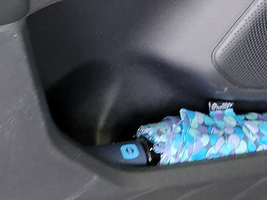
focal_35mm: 94
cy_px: -97
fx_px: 724
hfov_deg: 20.4
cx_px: 20
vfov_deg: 14.7
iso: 200
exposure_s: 1/59
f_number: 1.8
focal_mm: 6.7
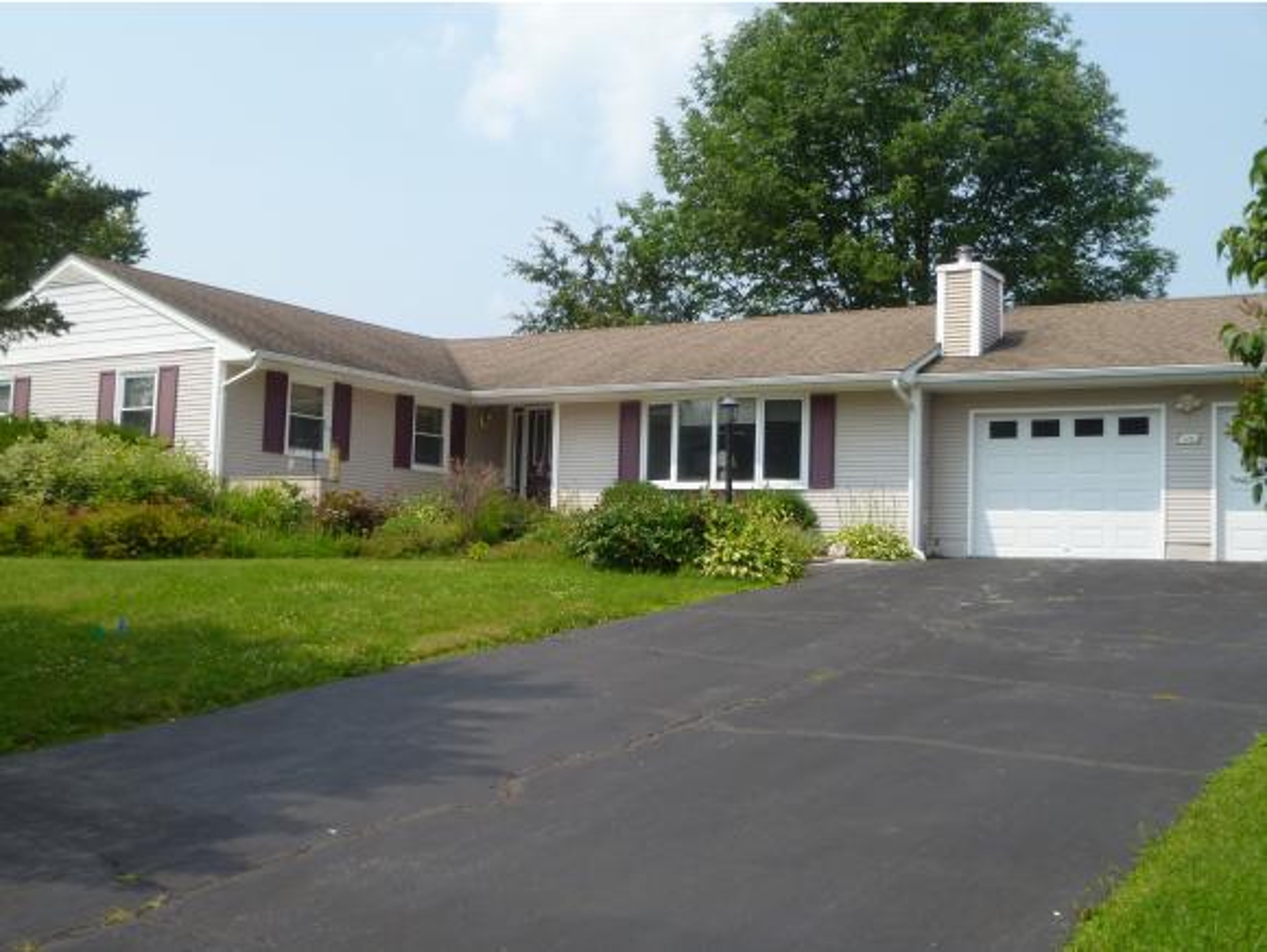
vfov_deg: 36.9
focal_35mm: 39
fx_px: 1429
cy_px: 476
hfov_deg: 47.8
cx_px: 634
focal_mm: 6.9
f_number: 3.7
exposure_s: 1/500
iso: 80
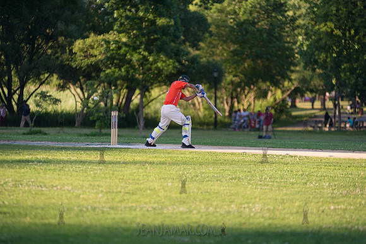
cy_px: 122
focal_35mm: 200
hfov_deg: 10.3
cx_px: 183
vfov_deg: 6.9
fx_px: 2034
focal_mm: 200
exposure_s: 1/1600
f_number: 2.8
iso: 400
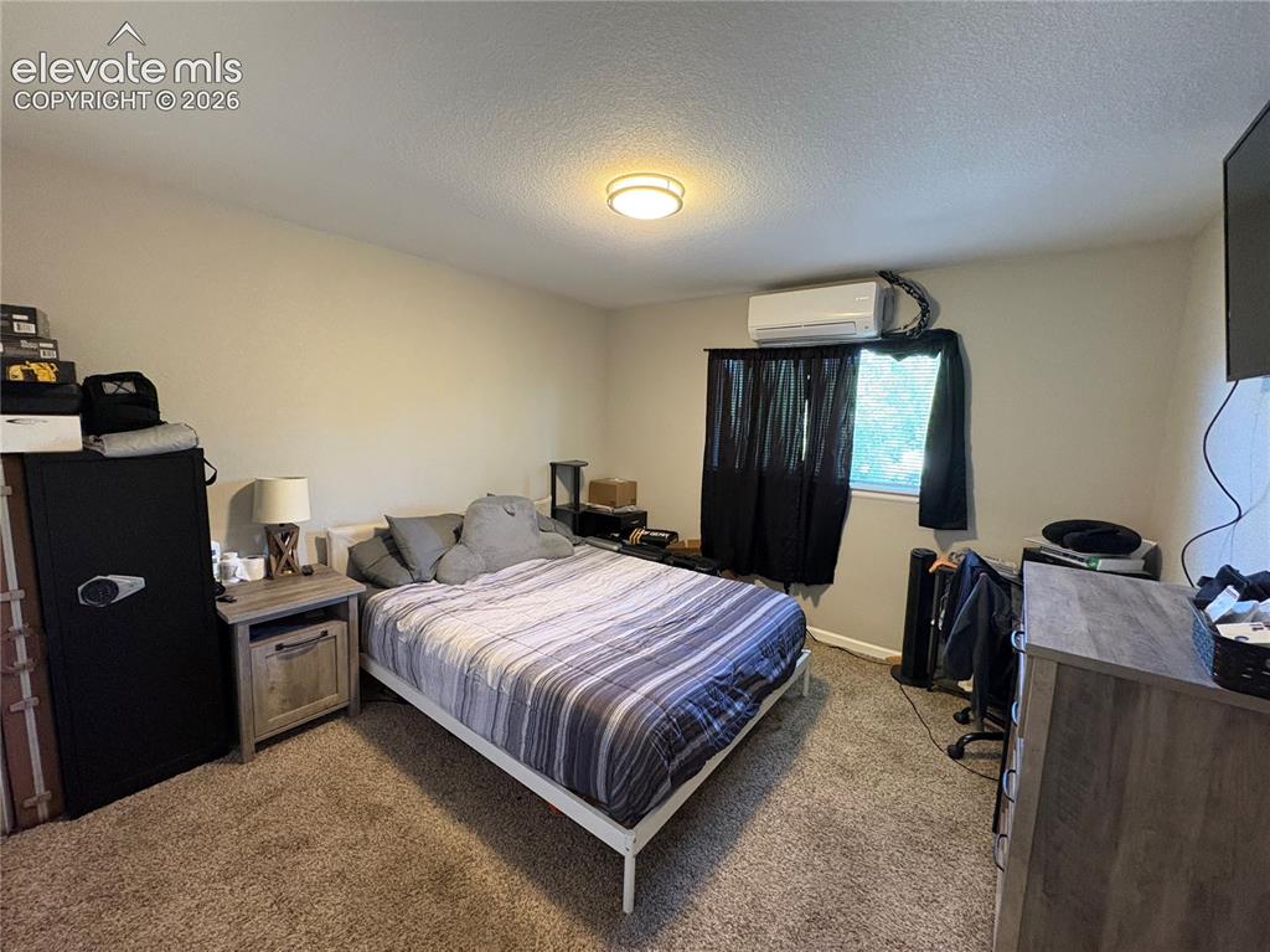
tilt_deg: -5.7
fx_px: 513
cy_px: 476
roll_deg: -1.5
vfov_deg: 85.6
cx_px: 635
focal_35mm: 14
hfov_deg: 102.1
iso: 500
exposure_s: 1/60
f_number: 2.2
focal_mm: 2.22
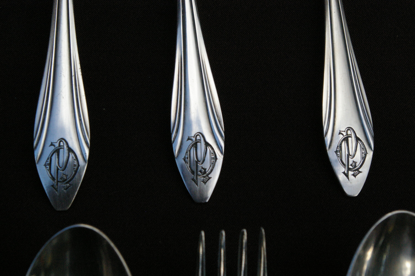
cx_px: 208
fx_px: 449
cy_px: 138
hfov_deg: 49.6
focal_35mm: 39
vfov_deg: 34.1
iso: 1600
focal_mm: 26
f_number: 8
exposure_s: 1/750
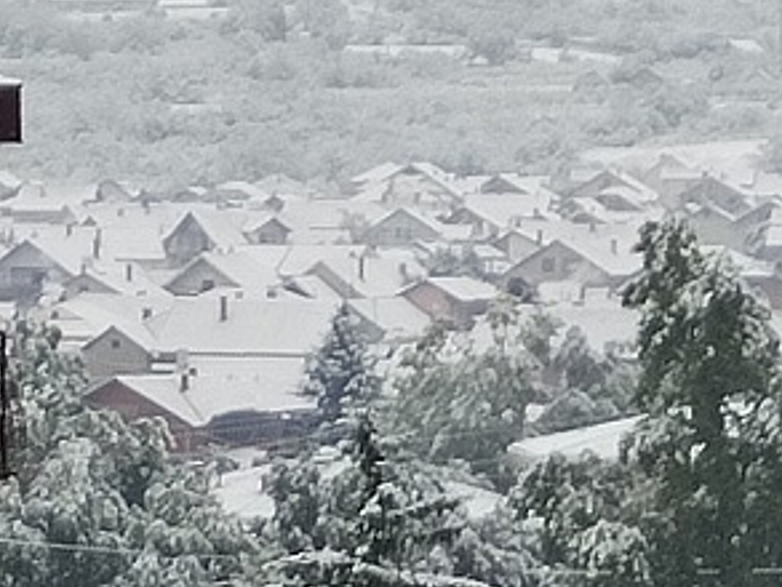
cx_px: 982
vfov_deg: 4.1
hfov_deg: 5.4
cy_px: 750
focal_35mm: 362
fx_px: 8181
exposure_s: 1/100
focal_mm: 4.75
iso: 149
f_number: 1.8
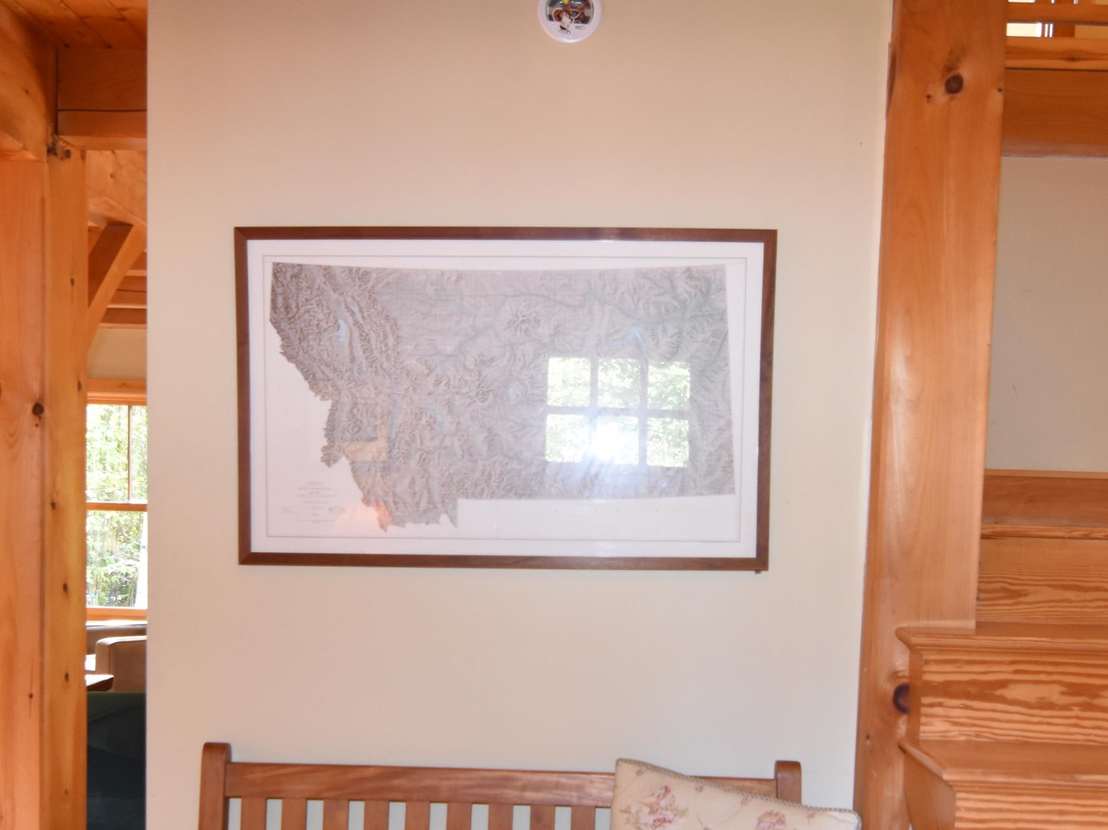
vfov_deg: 39.7
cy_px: 601
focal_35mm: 35
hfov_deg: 52.5
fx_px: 1122
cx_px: 576
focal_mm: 11
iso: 800
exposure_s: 1/60
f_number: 2.8
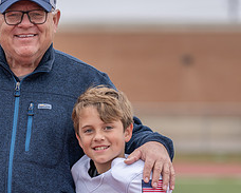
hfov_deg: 6.5
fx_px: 2128
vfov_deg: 5.2
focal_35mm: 298
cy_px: 136
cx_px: 32
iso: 100
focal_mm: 125
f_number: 2.8
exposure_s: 1/500
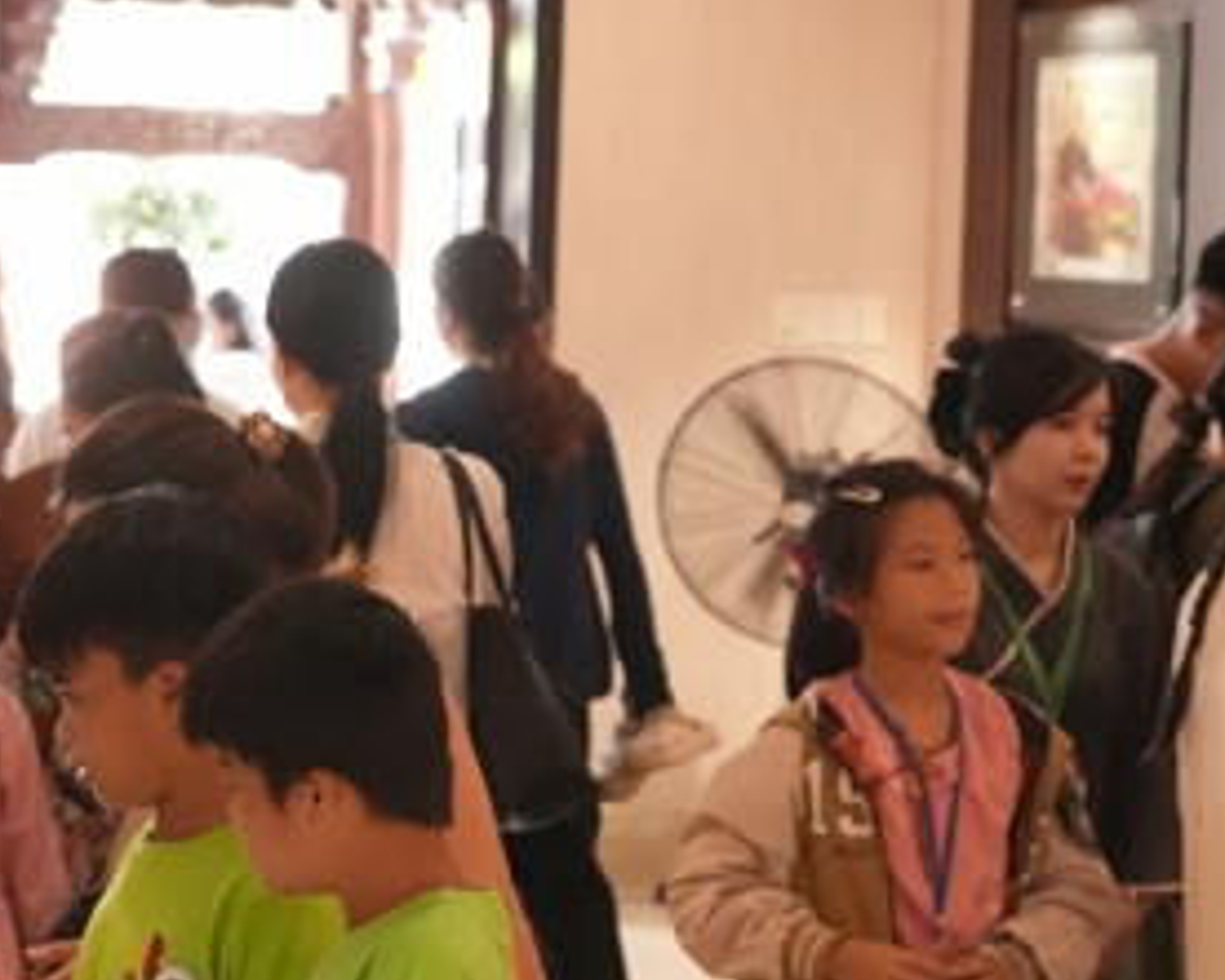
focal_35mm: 116
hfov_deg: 16.5
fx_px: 4207
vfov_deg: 13.3
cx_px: 459
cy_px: 612
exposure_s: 1/320
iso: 10000
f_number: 3.2
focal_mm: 35
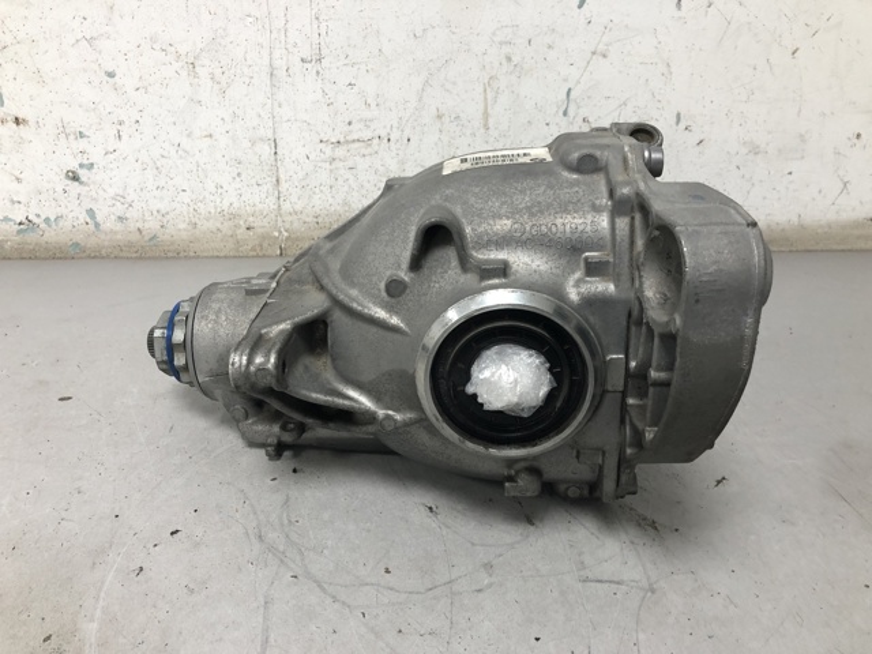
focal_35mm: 28
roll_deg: -1.5
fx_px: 705
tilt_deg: -28.7
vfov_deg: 49.7
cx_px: 436
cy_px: 327
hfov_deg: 63.4
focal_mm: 4
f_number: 1.8
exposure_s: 1/33
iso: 40
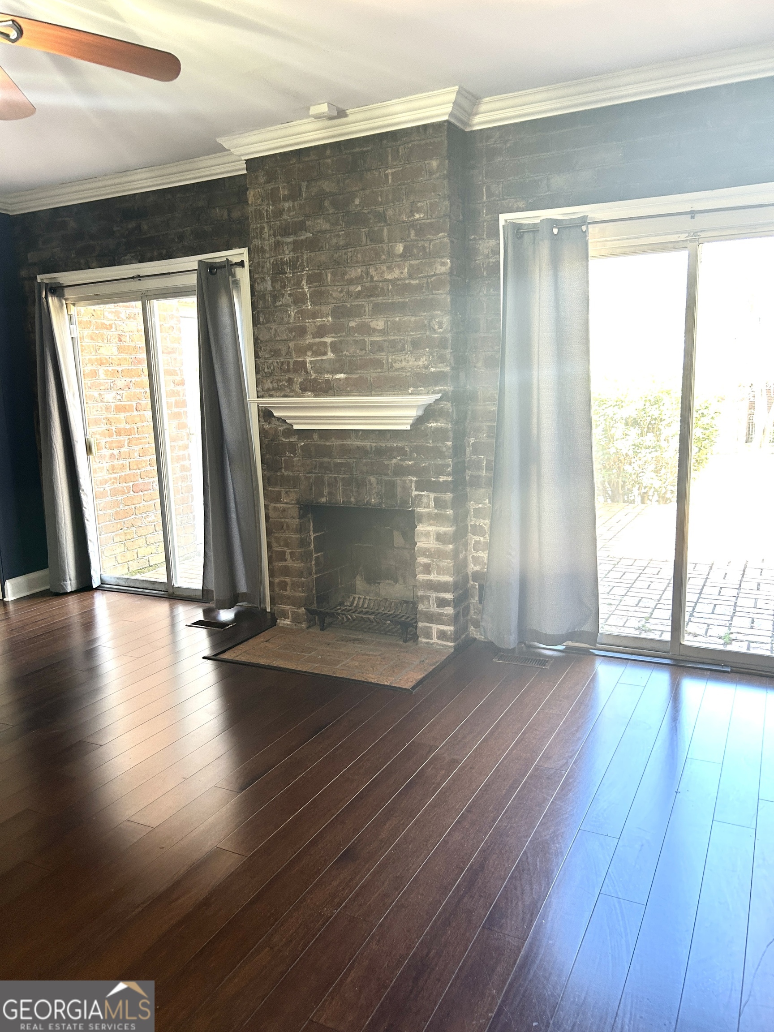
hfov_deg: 53.1
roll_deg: +0.8
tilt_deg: -10.7
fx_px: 775
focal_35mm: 26
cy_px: 516
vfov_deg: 67.3
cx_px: 387
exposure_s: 1/60
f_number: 1.5
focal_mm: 5.7
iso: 100
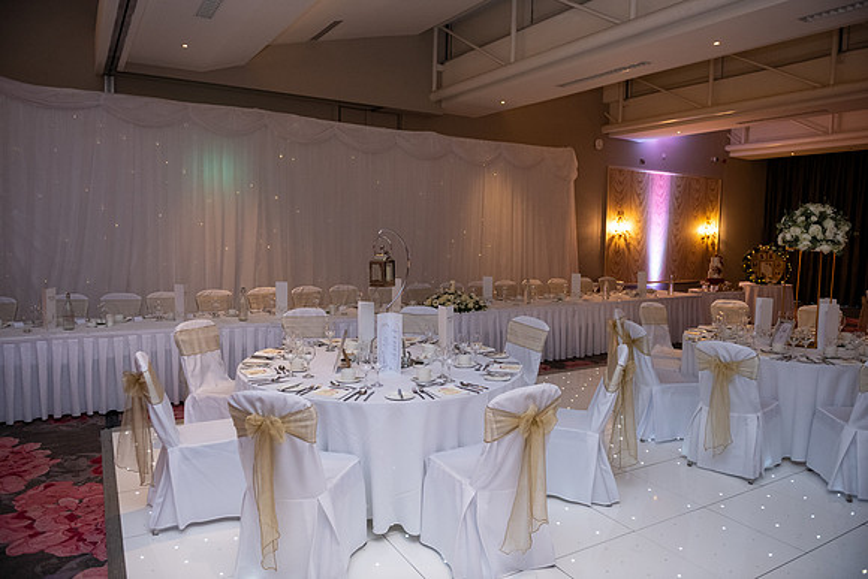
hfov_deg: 73.7
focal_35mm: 24
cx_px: 434
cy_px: 290
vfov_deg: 53.2
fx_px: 579
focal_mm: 24
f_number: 3.5
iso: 1250
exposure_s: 1/160
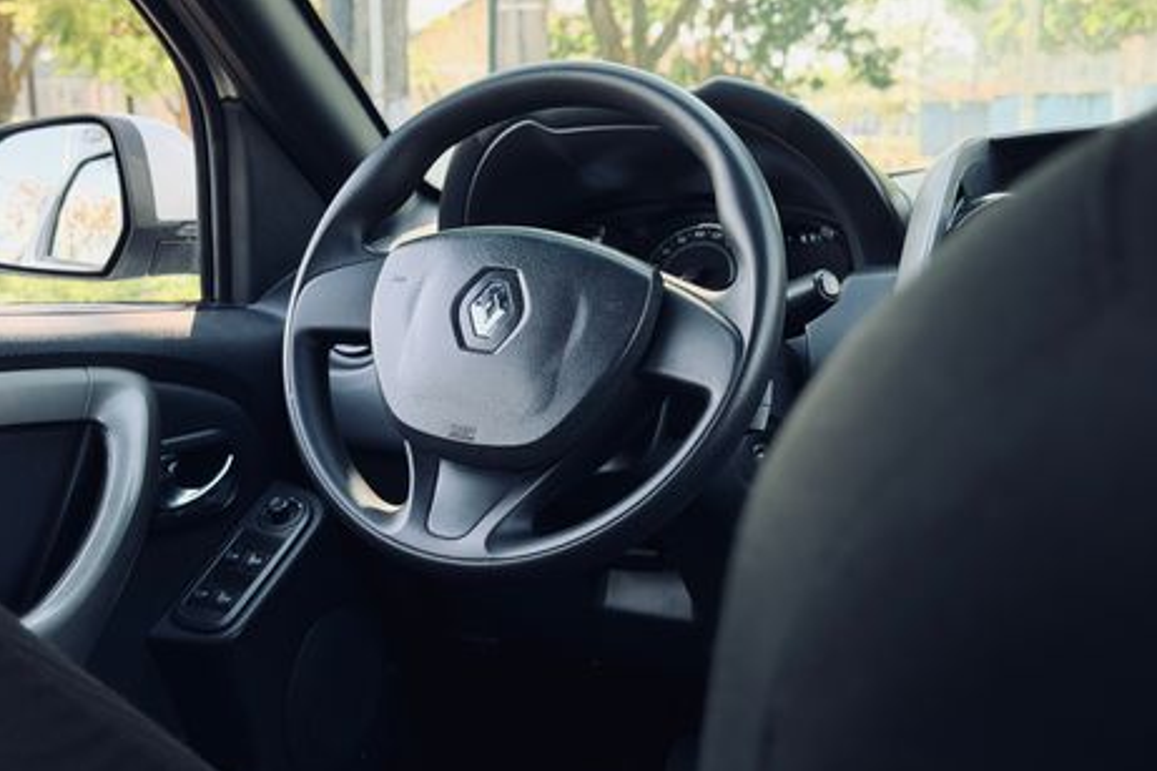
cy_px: 439
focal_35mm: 51
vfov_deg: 26.4
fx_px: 1638
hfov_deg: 38.9
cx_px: 570
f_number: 1.78
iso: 50
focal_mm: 6.76
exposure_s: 1/121
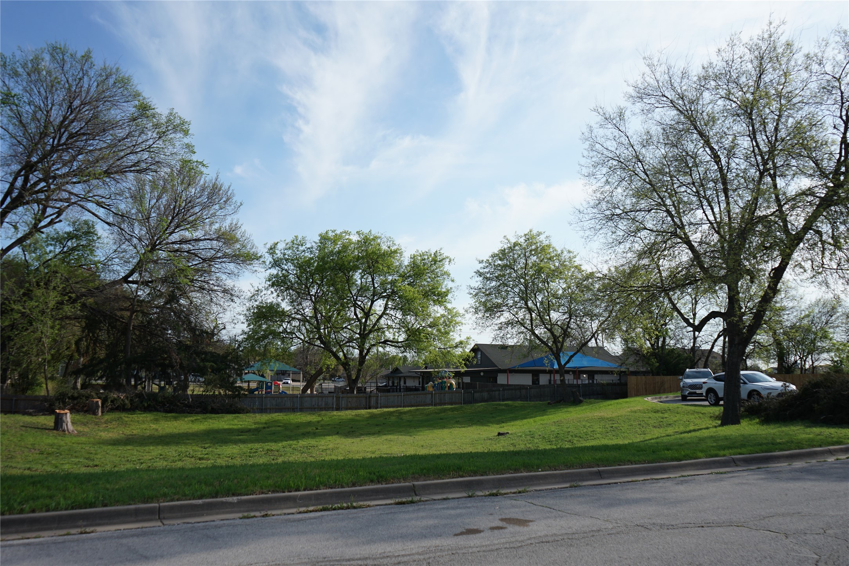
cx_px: 424
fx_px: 660
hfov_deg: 65.5
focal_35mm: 28
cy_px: 283
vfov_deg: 46.4
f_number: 5.6
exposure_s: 1/500
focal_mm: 28
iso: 100
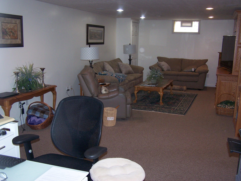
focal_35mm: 38
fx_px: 265
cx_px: 120
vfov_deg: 37.7
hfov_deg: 49.0
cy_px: 90
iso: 140
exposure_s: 1/60
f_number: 2.8
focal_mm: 6.3
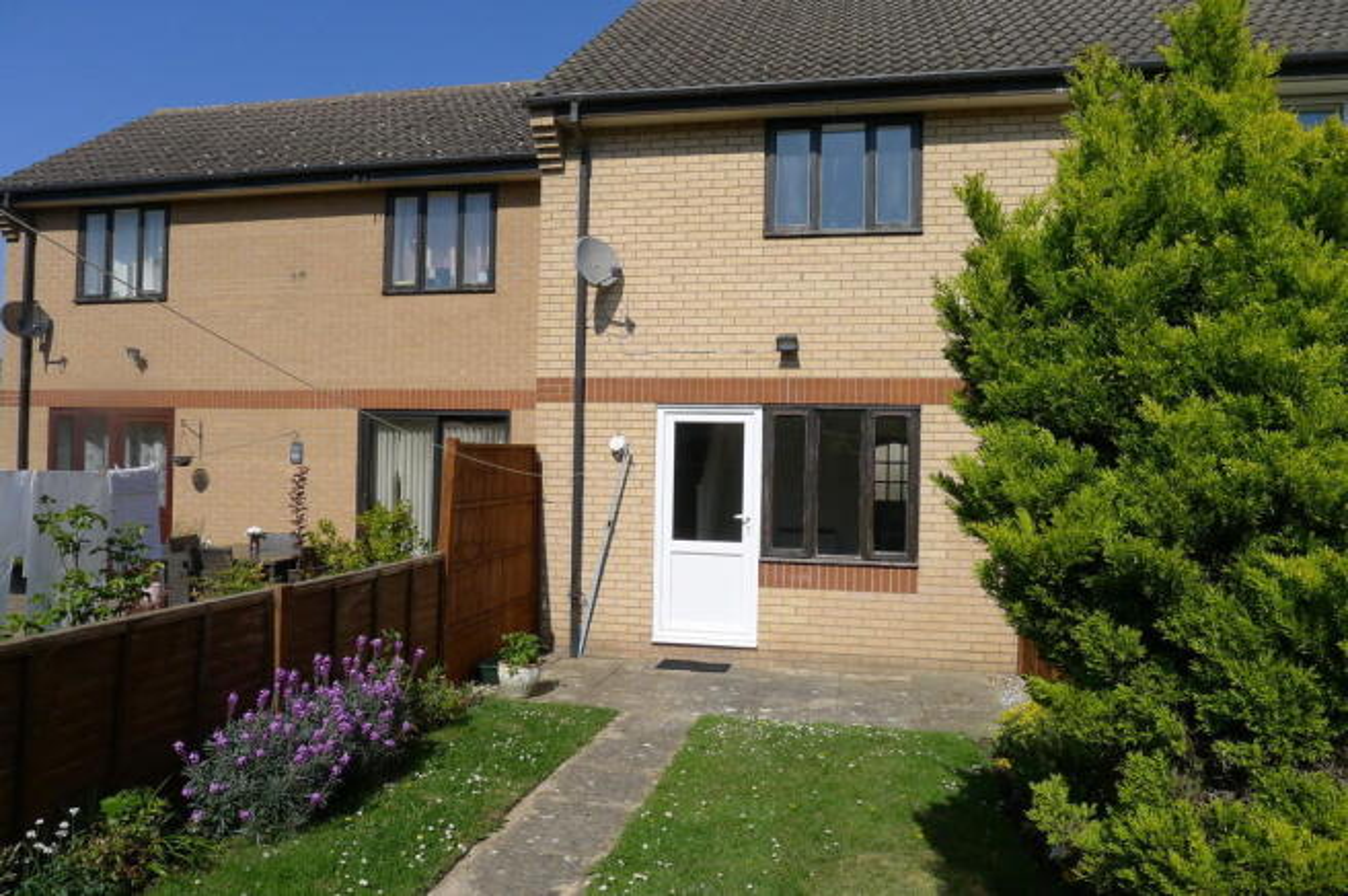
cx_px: 674
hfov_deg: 73.8
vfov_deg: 53.0
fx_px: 898
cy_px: 448
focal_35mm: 24
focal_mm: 5.1
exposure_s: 1/800
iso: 80
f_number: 4.5
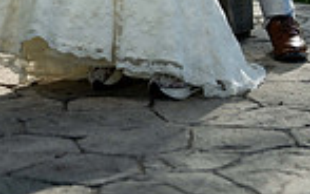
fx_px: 1454
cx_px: 116
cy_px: -234
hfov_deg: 12.2
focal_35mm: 172
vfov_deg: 7.3
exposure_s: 1/3200
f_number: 2.2
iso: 250
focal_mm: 55
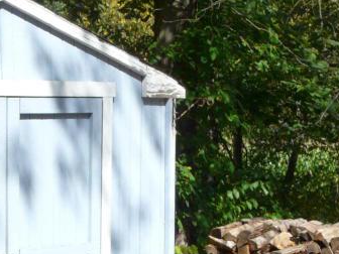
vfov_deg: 11.0
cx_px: 4
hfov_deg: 14.5
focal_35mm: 134
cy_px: 209
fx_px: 1312
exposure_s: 1/640
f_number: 4
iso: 100
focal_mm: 7.2
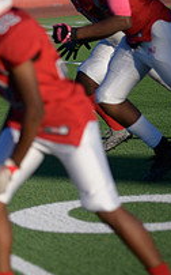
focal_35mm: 351
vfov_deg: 6.0
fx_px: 2621
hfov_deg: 3.7
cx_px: -159
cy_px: 39
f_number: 2.8
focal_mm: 120
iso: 220
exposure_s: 1/5000
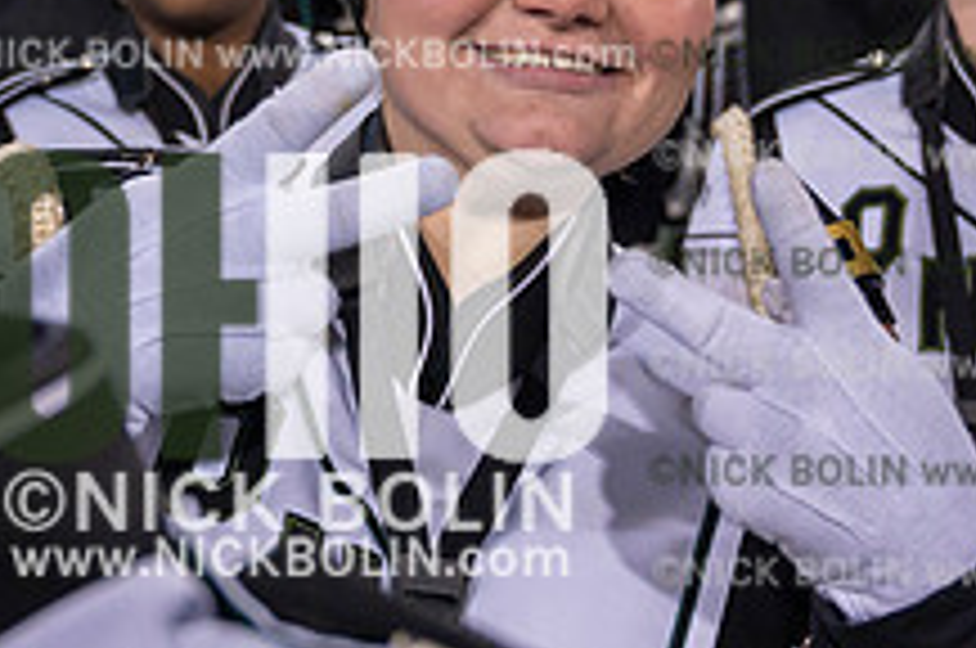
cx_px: 288
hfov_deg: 25.5
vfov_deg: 17.2
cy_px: 364
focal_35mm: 79
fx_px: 2139
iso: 3200
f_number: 4
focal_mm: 29.5
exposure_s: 1/640
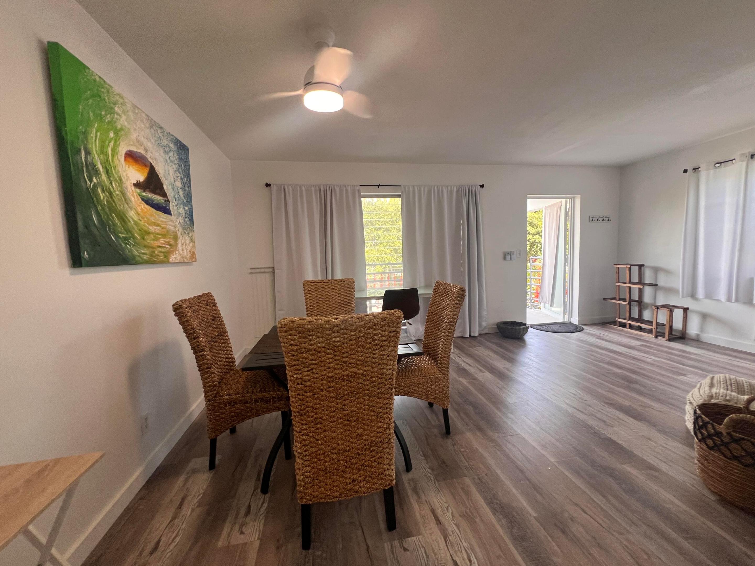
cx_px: 378
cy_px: 283
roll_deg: +2.1
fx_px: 284
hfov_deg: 106.2
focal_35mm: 13
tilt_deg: -6.3
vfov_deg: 89.9
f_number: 1.8
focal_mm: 1.57
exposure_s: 1/99
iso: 160
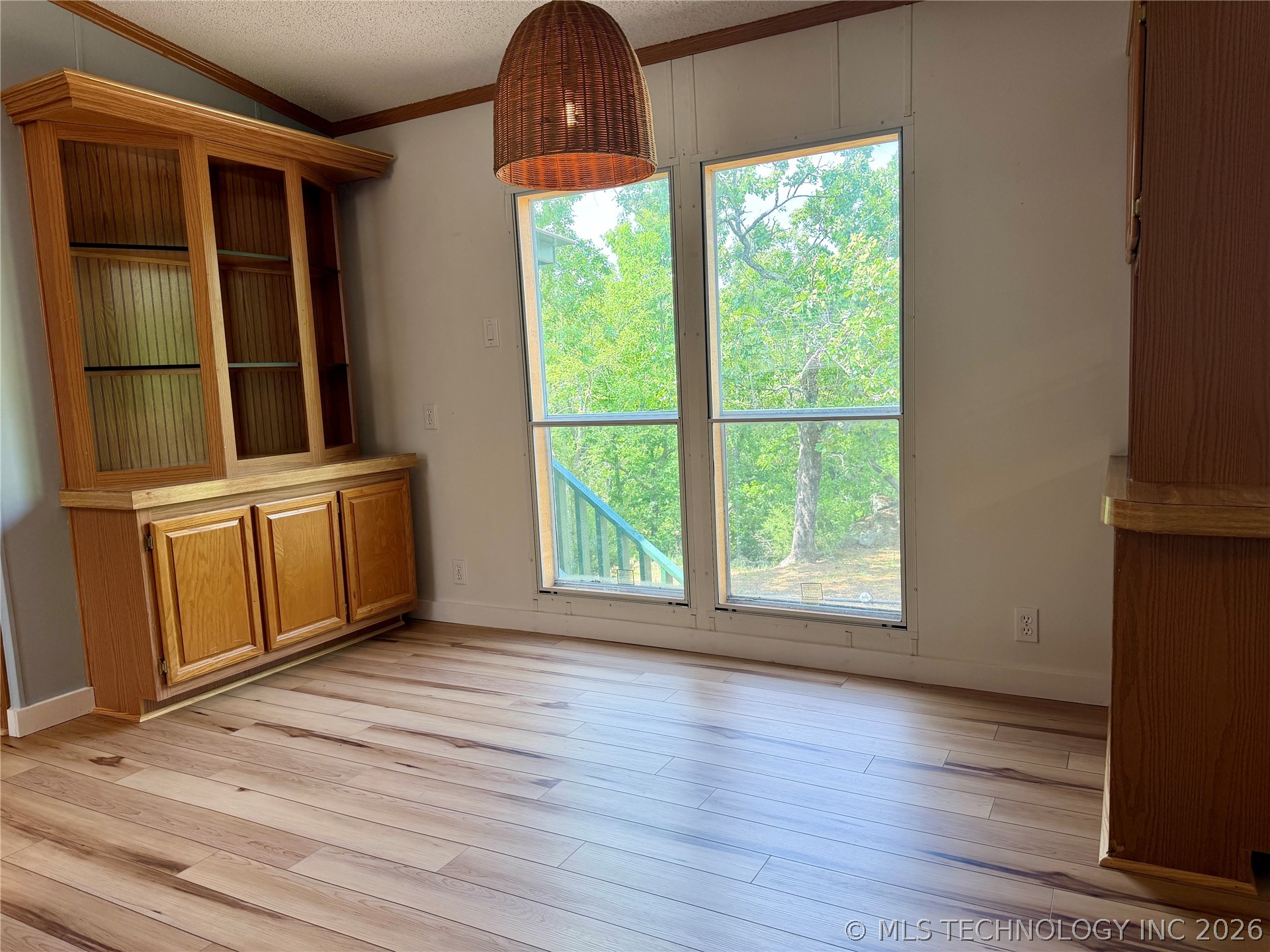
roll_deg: +3.5
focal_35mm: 24
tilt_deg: -6.8
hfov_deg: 71.6
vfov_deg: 56.8
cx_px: 635
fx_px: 881
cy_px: 476
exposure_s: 1/202
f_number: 1.78
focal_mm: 6.76
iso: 64
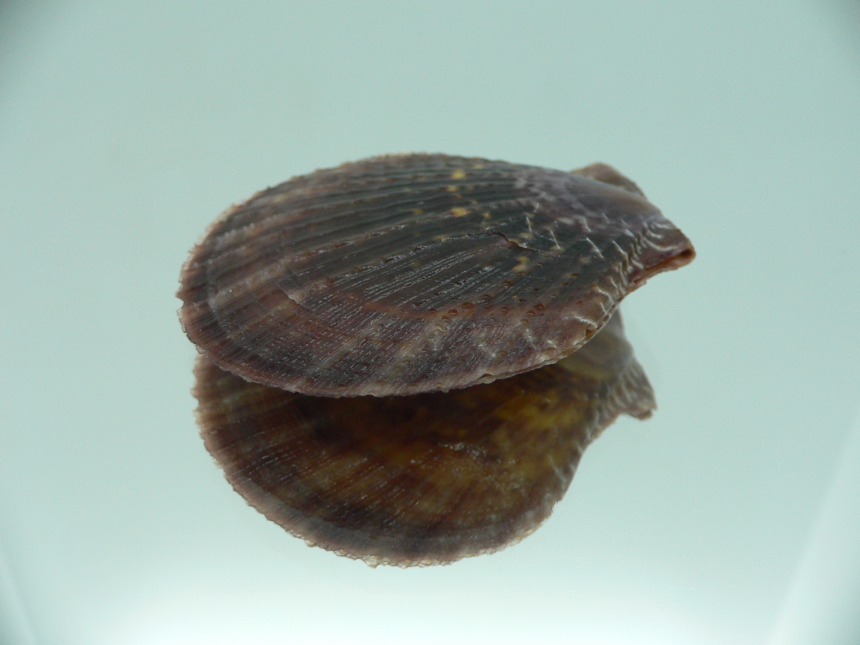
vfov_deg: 40.7
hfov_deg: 52.6
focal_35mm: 35
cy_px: 322
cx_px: 430
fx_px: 870
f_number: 2.8
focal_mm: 4.6
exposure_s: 1/60
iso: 150
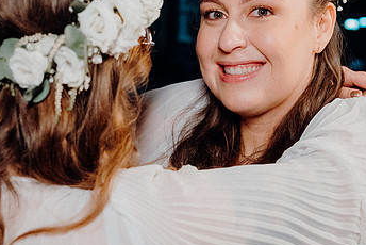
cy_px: 100
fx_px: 926
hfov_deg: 22.3
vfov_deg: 15.0
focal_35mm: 91
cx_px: 140
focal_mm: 36
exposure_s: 1/160
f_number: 3.5
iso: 4000
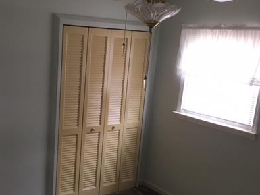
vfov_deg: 30.7
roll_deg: -5.3
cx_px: 91
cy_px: 124
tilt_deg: -12.2
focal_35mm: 47
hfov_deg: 40.0
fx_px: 353
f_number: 2.2
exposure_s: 1/30
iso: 50
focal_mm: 4.15
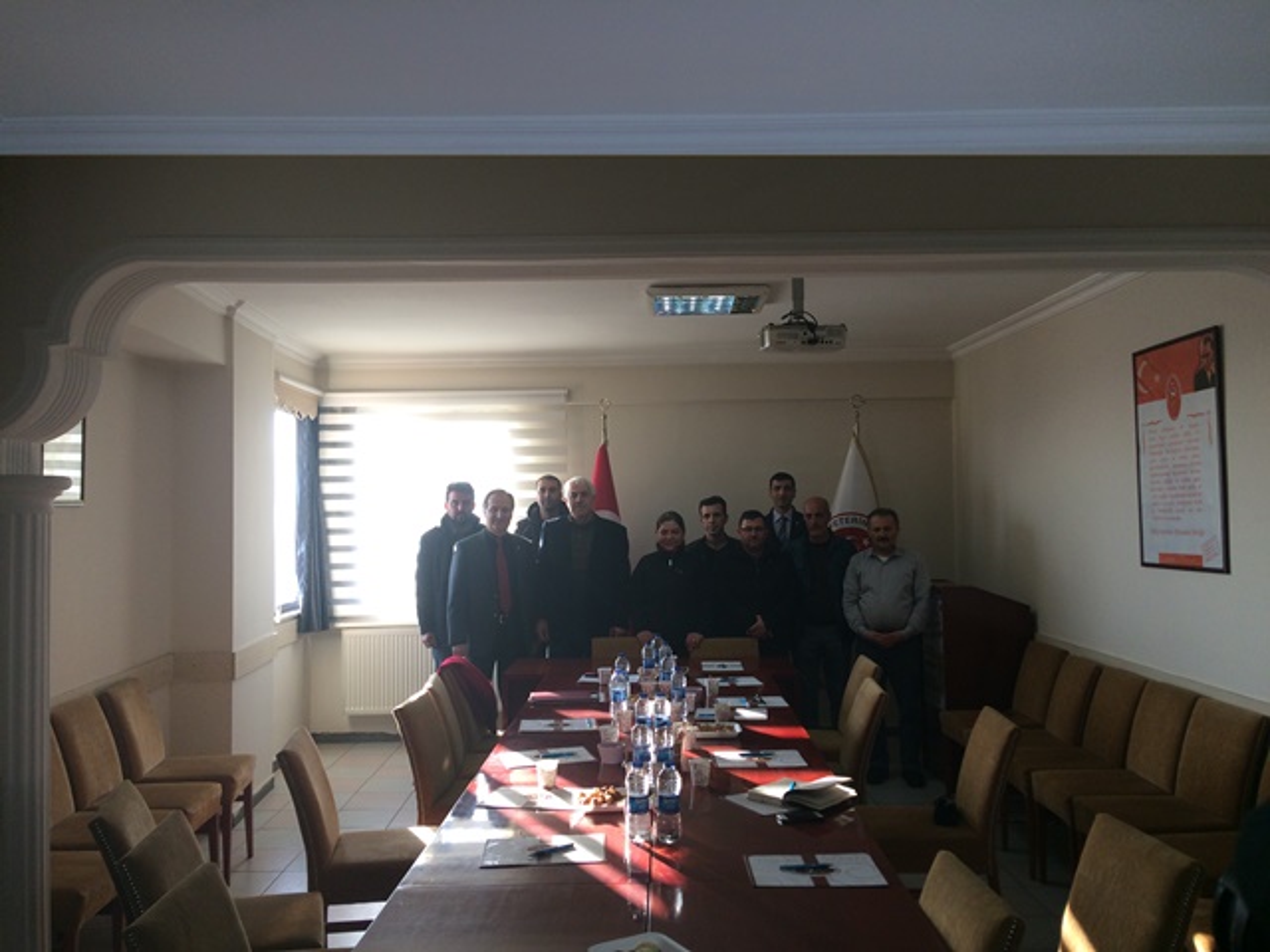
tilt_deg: +2.5
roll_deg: +0.5
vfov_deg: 48.2
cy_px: 476
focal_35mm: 29
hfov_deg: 61.7
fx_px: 1064
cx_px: 635
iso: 50
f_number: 2.2
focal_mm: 4.15
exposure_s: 1/100
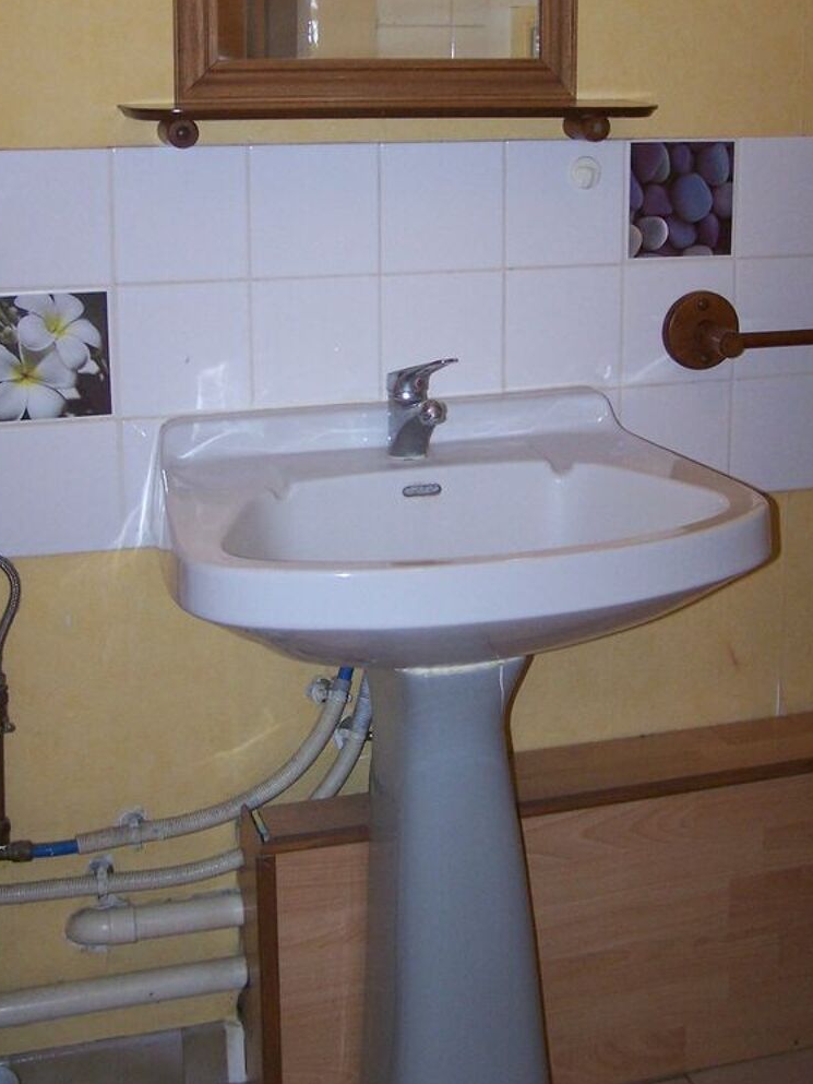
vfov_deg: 37.1
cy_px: 359
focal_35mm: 51
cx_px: 426
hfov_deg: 28.6
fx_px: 1597
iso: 140
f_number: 2.8
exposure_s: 1/60
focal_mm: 6.3
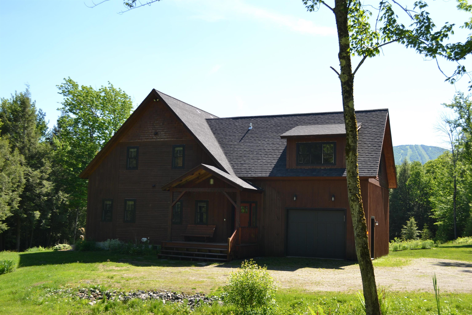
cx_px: 236
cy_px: 158
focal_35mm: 39
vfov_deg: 34.2
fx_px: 511
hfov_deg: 49.6
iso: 100
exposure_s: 1/200
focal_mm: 26
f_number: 5.6
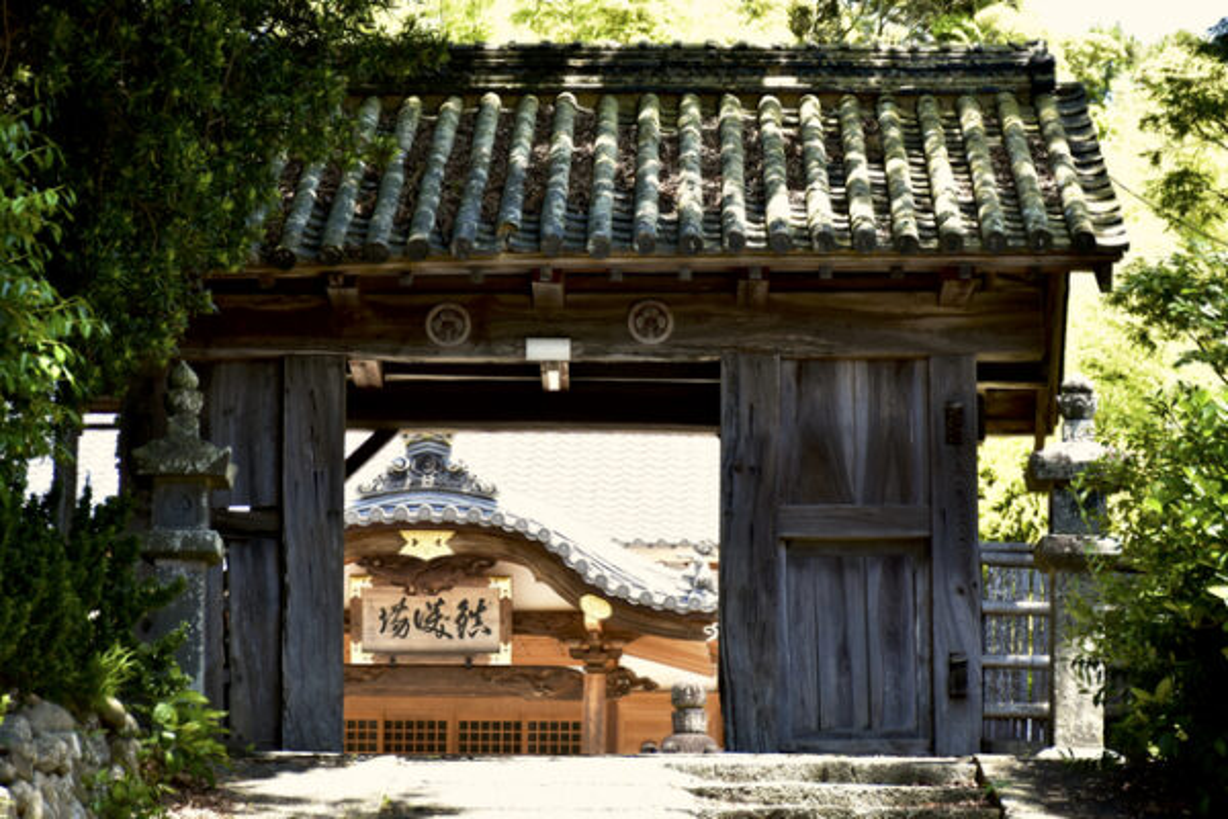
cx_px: 614
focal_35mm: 128
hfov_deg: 16.1
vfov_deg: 10.8
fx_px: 4349
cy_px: 410
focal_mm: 85
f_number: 5.3
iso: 640
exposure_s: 1/250
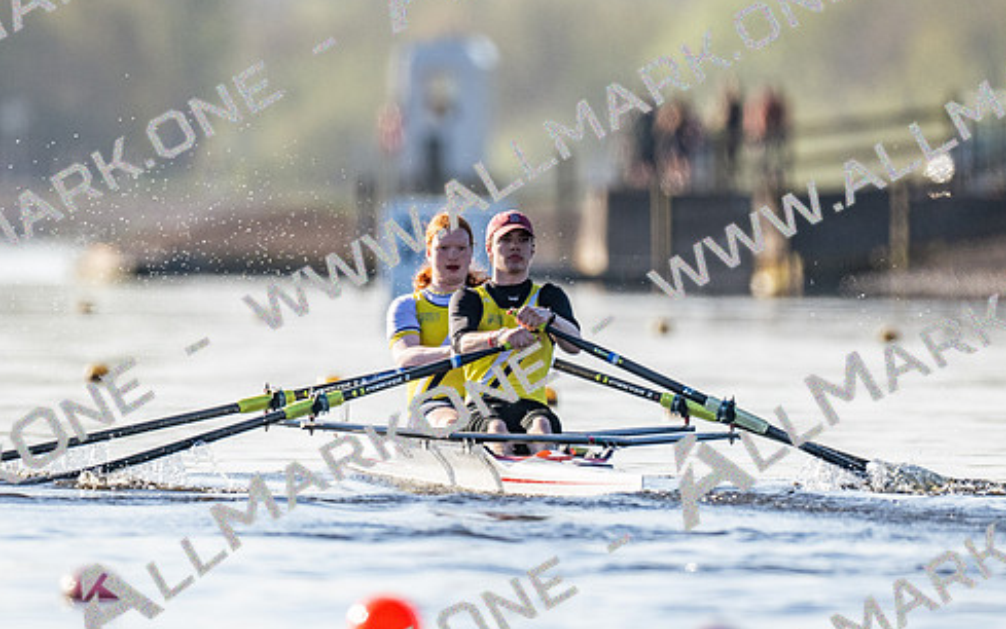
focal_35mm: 1088
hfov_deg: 1.9
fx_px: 29840
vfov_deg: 1.2
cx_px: 498
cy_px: 336
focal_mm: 600
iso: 500
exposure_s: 1/5000
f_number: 4
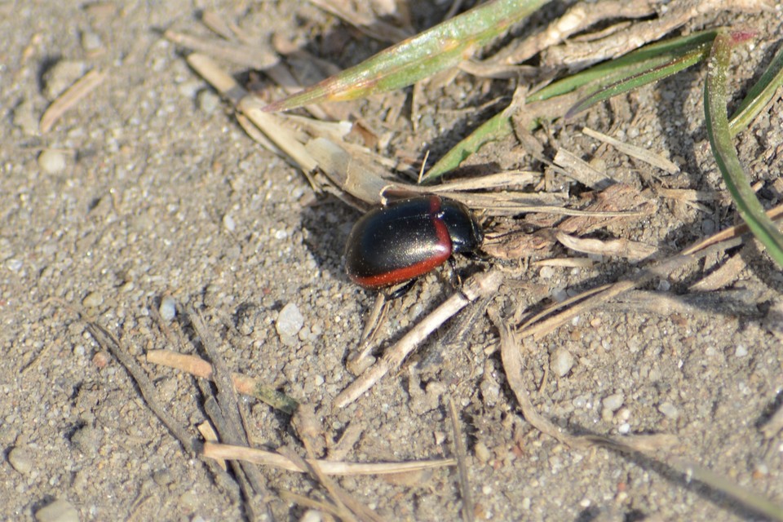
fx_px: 9787
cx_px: 392
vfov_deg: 3.1
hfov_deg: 4.6
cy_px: 261
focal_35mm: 450
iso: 100
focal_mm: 300
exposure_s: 1/200
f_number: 8
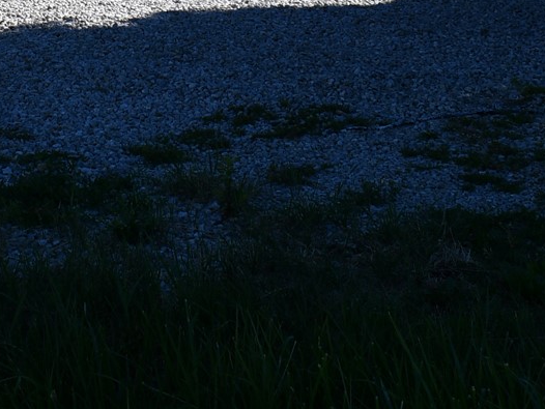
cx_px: -7
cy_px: -199
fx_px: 1874
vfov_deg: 11.9
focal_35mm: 119
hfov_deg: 16.2
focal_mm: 20
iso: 100
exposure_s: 1/320
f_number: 9
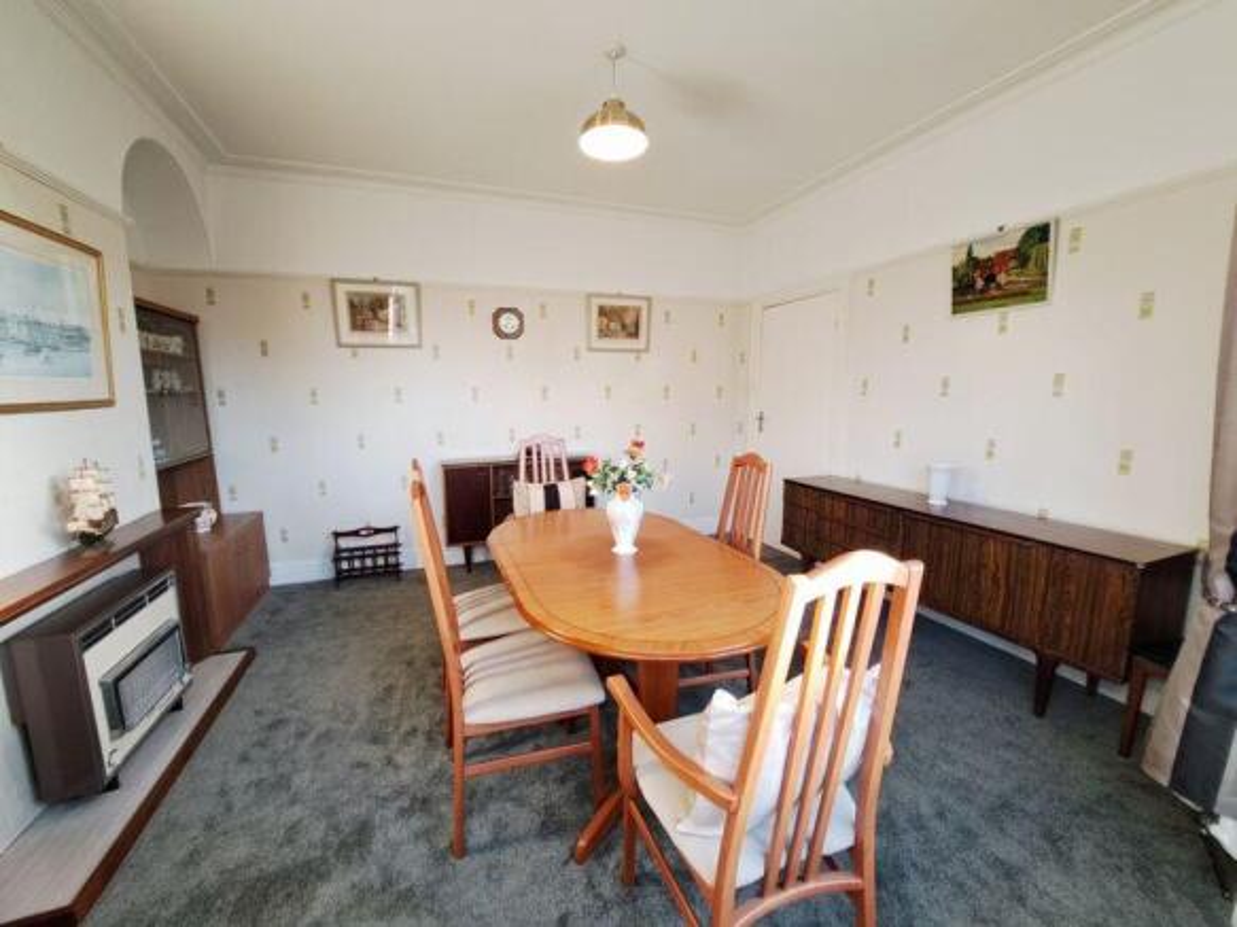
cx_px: 618
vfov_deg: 89.9
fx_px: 464
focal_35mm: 13
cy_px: 464
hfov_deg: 106.2
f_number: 2.2
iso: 100
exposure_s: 1/50
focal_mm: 1.74
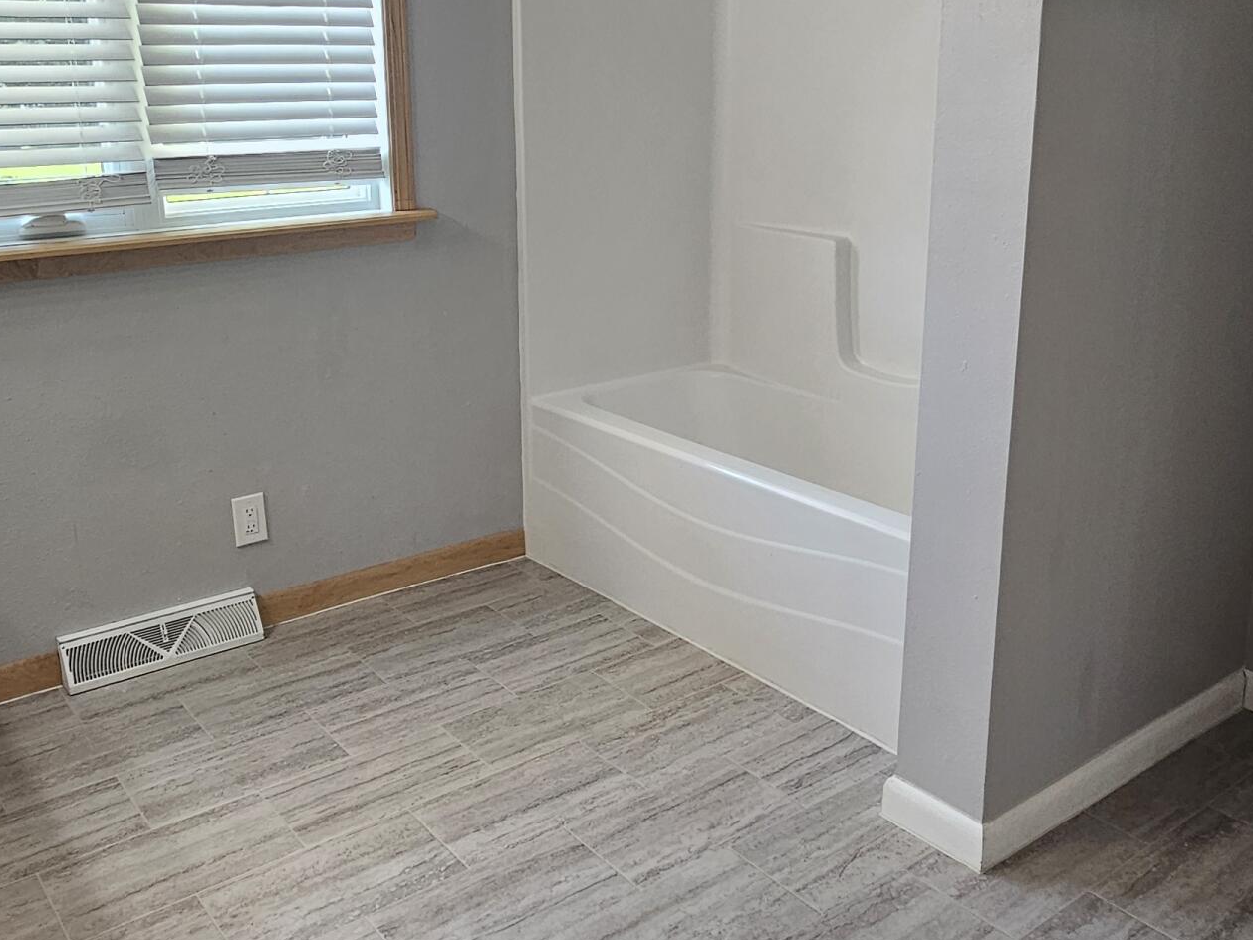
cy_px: 346
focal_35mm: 31
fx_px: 1122
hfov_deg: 58.3
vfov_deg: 45.0
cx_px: 609
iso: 125
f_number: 2.2
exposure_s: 1/60
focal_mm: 2.2
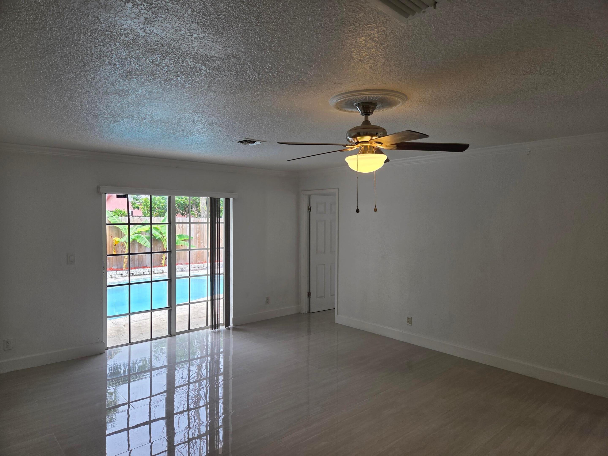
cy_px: 228
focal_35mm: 23
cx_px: 304
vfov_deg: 58.9
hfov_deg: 73.9
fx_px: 404
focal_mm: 5.4
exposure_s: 1/120
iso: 80
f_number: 1.8
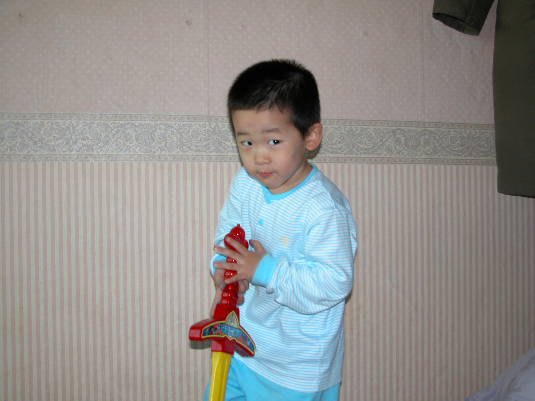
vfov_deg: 32.2
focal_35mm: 45
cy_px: 200
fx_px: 695
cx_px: 268
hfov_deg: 42.1
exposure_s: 1/60
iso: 100
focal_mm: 11.6
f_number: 3
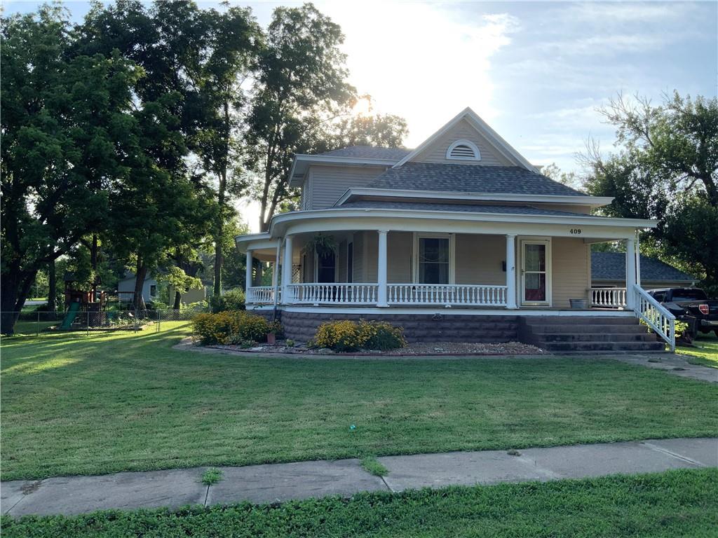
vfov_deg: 48.2
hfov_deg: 61.7
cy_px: 269
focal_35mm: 29
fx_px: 602
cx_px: 359
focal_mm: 3
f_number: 1.8
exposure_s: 1/642
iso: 16
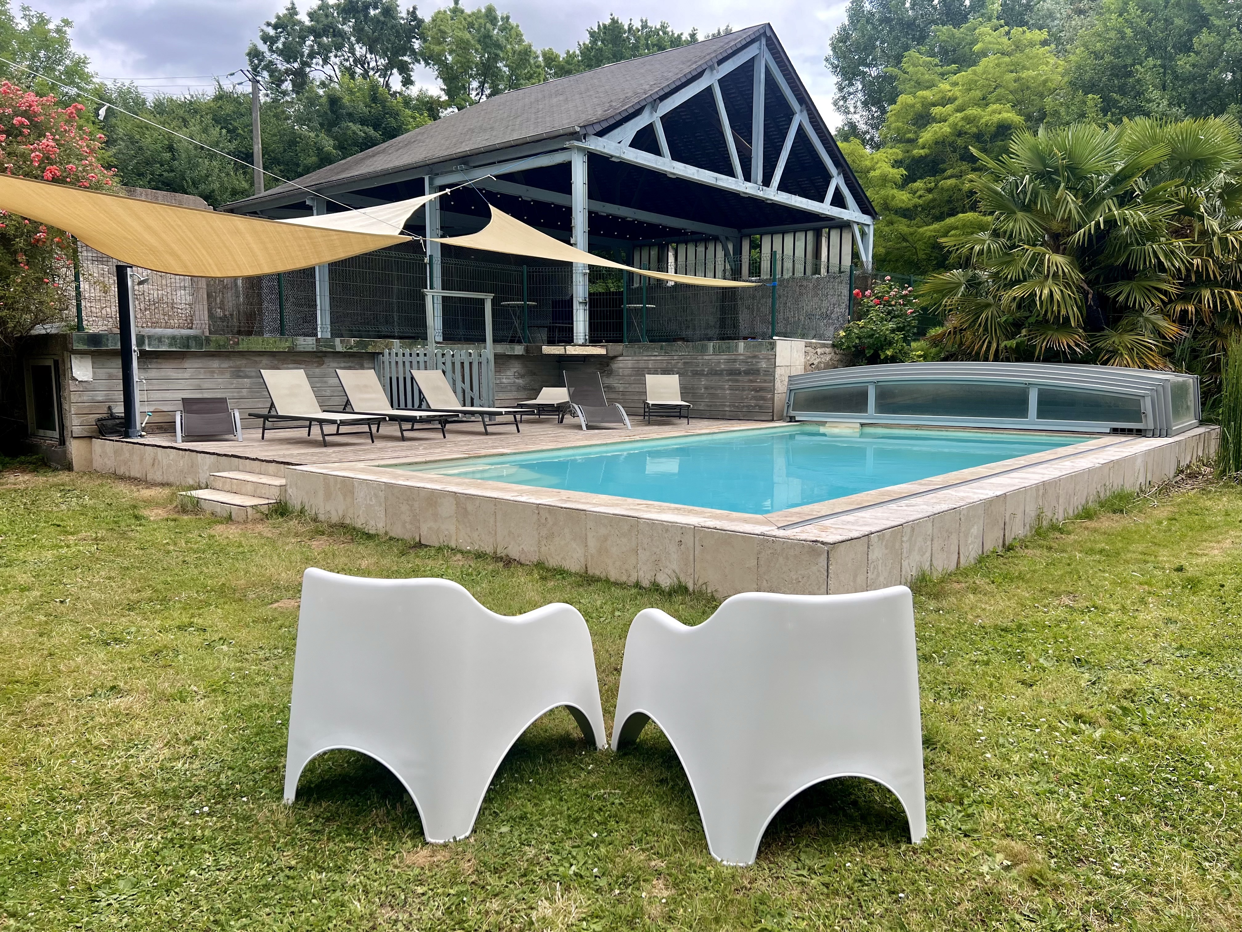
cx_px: 621
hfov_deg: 67.3
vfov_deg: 53.1
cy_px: 466
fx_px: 933
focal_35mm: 26
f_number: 1.5
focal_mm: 5.7
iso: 50
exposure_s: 1/2800
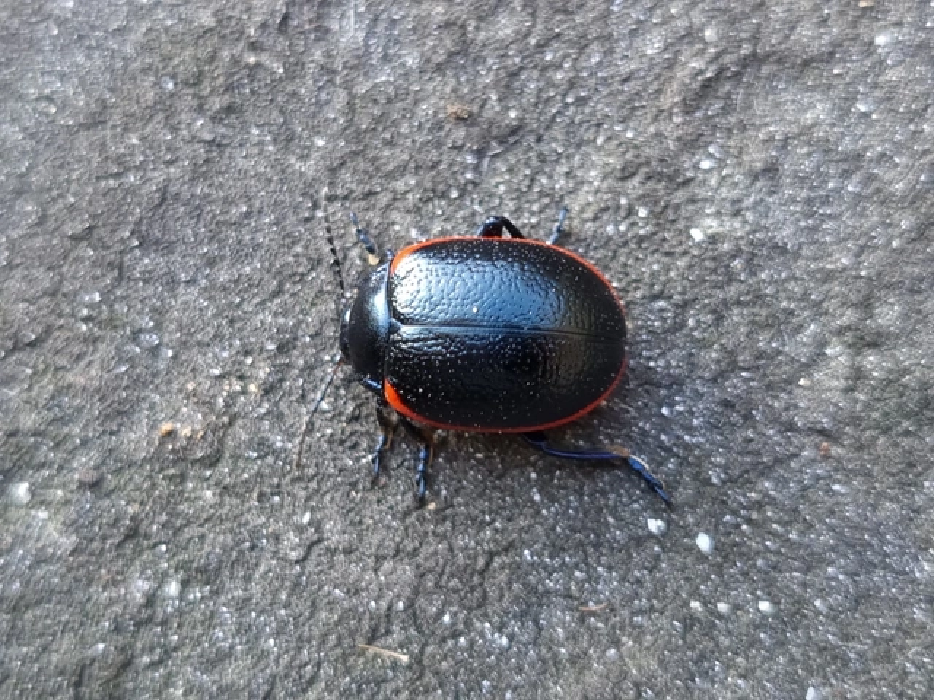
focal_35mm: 26
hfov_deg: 67.3
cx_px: 467
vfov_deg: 53.1
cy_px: 350
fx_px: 702
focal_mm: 5.4
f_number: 1.8
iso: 80
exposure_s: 1/100
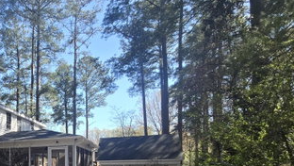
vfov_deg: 35.9
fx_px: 226
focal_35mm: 29
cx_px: 8
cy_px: 170
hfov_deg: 53.7
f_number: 2.2
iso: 50
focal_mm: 2.2
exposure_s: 1/550
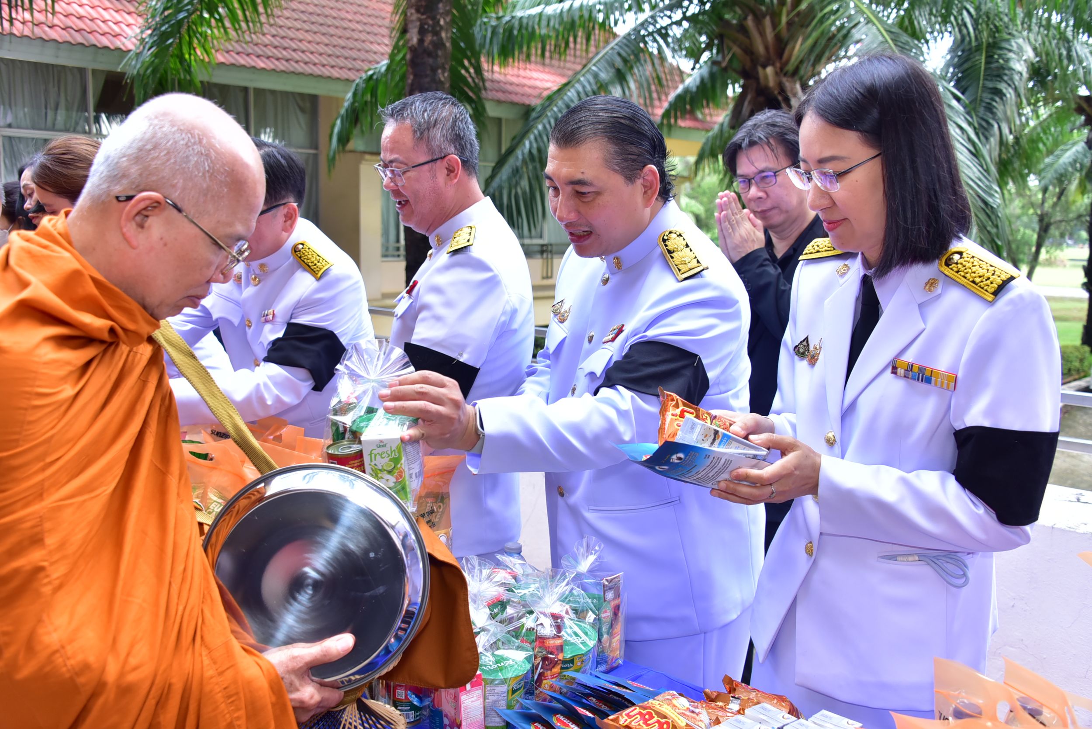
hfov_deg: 55.8
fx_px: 1032
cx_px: 546
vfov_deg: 38.9
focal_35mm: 34
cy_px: 364
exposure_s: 1/200
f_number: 5.6
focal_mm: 34
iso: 640
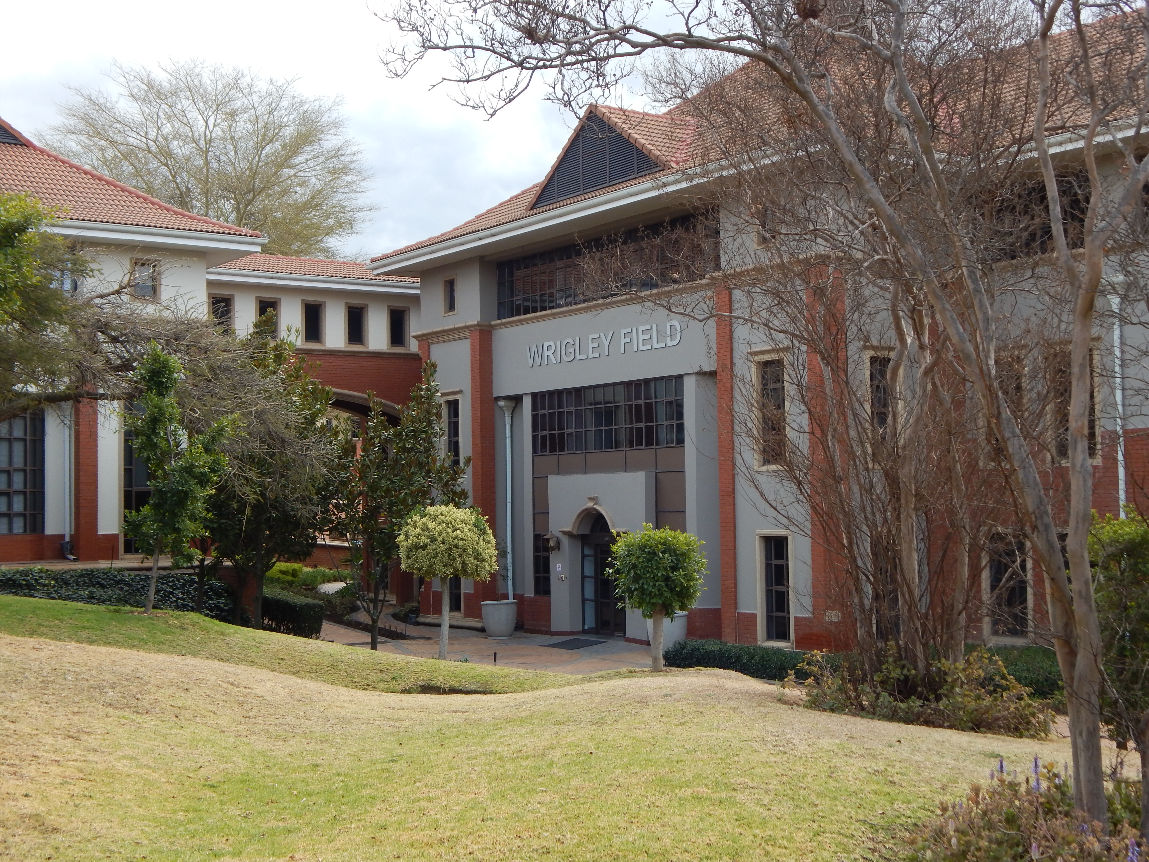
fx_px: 1593
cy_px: 431
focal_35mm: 48
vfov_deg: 30.3
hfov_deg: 39.7
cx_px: 574
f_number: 3.7
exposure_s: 1/250
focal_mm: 8.6
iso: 125
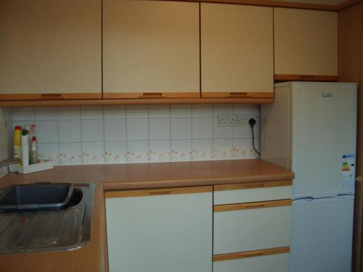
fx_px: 367
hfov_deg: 52.6
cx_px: 182
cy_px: 136
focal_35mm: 35
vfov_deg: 40.7
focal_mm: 5.8
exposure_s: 1/80
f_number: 2.6
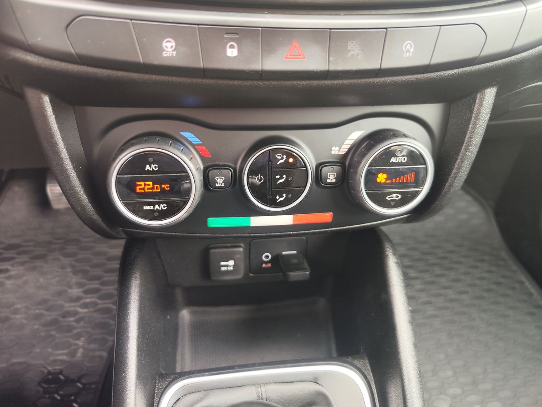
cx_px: 271
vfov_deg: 58.9
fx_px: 360
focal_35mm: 23
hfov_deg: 73.9
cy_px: 204
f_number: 1.69
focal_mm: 7.01
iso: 429
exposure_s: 1/71.2
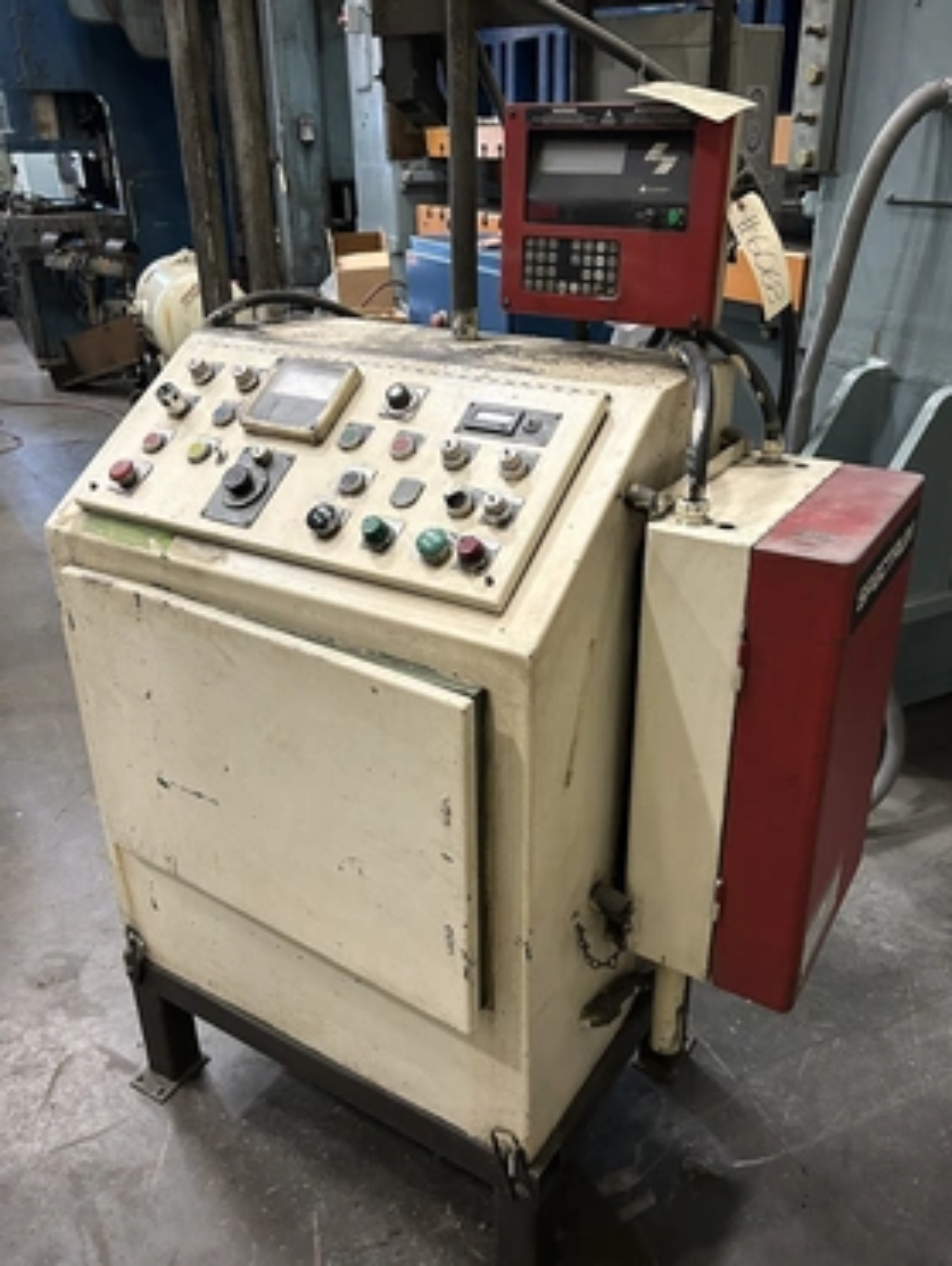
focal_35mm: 28
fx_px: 1025
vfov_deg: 63.4
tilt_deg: -24.7
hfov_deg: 49.8
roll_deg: +1.4
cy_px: 614
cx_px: 491
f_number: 1.5
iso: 400
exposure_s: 1/40
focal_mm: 5.7
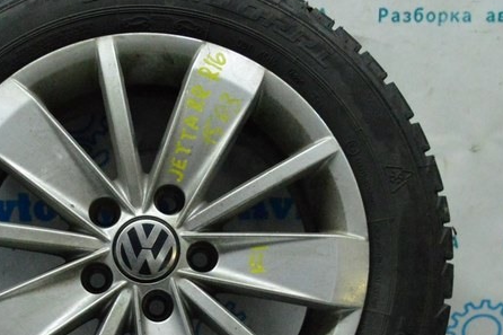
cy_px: 240
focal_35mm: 62
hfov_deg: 31.9
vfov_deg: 21.8
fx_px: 866
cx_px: 138
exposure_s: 1/1000
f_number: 4
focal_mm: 18
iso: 6400
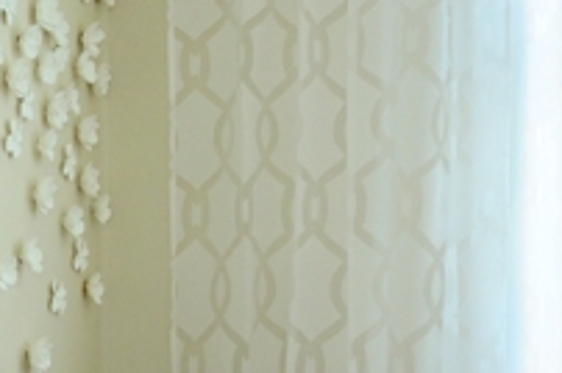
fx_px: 1481
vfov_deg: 14.3
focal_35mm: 95
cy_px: 274
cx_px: -231
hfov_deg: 19.3
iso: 400
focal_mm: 20
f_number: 9
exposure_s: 1/25
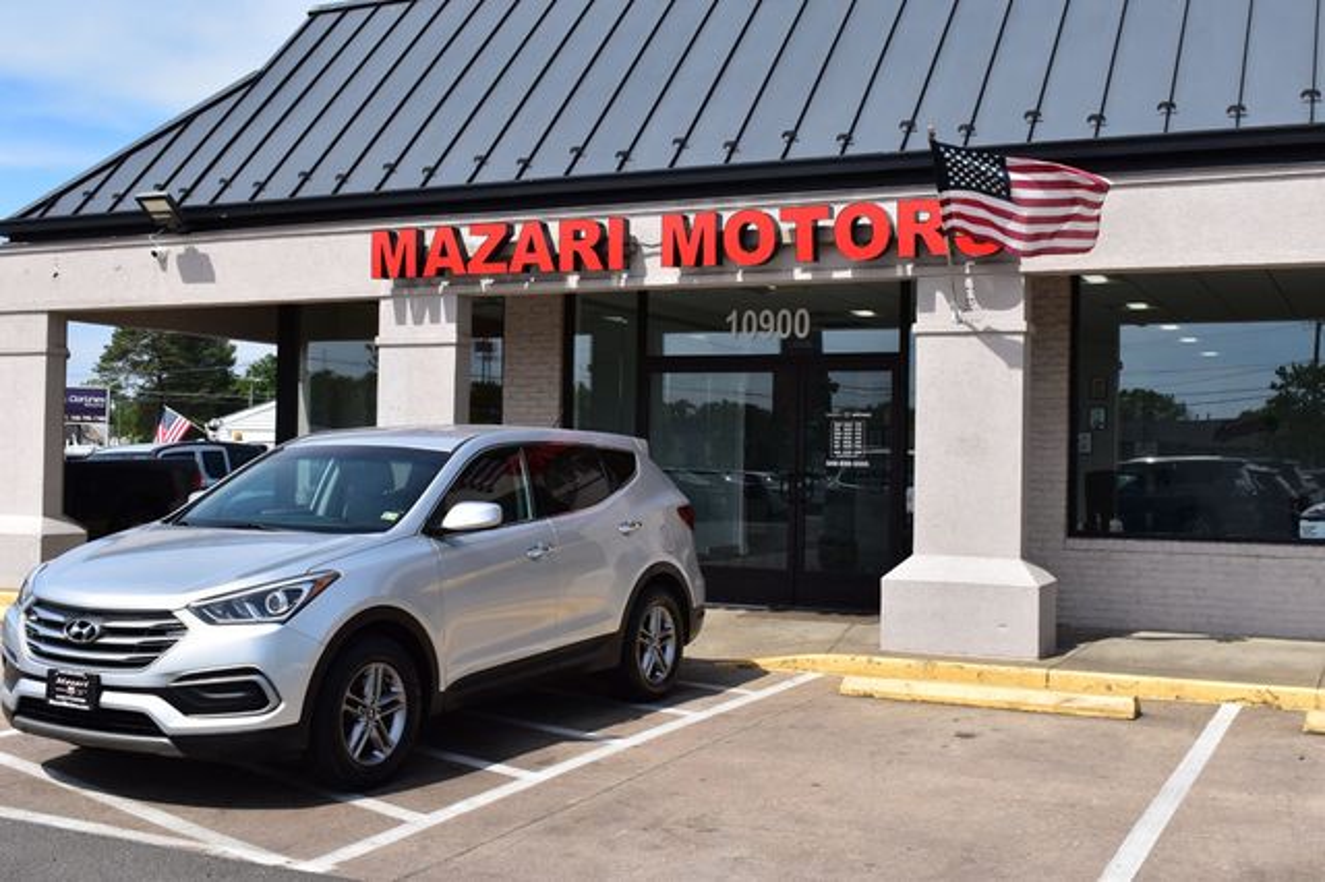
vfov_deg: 31.9
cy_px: 441
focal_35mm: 42
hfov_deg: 46.4
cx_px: 662
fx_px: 1545
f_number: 11
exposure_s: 1/500
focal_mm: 28
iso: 280
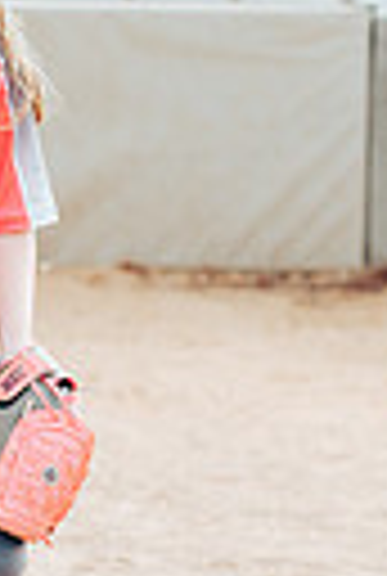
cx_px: -202
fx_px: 4779
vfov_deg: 6.9
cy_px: 99
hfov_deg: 4.6
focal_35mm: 298
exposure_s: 1/800
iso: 160
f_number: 2.8
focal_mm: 85
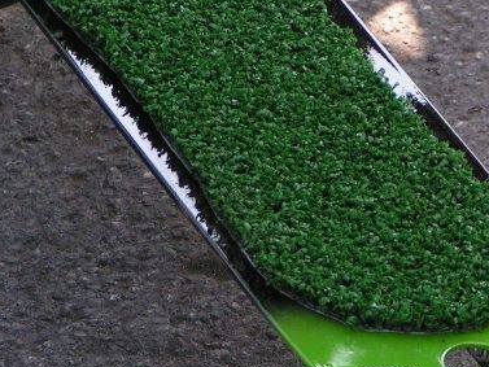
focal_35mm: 437
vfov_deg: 3.4
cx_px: 281
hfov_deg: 4.5
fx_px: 6175
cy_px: 130
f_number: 3.5
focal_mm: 31.5
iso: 100
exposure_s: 1/320
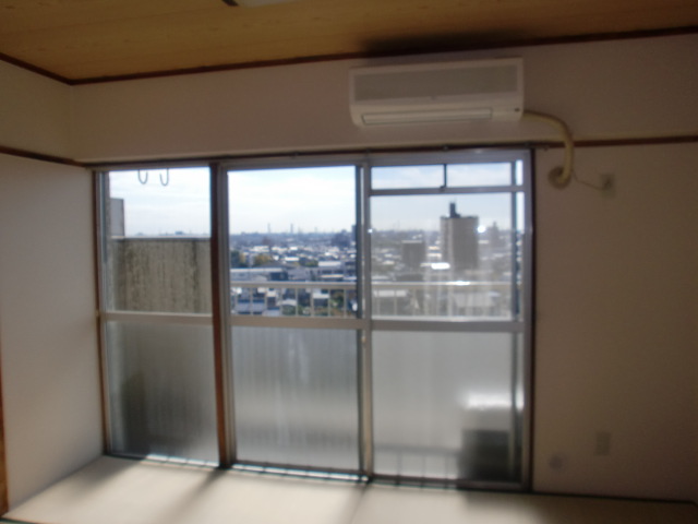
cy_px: 262
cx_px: 349
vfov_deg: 49.7
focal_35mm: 28
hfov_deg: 63.4
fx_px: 565
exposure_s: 1/200
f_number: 7.8
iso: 64
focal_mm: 4.65
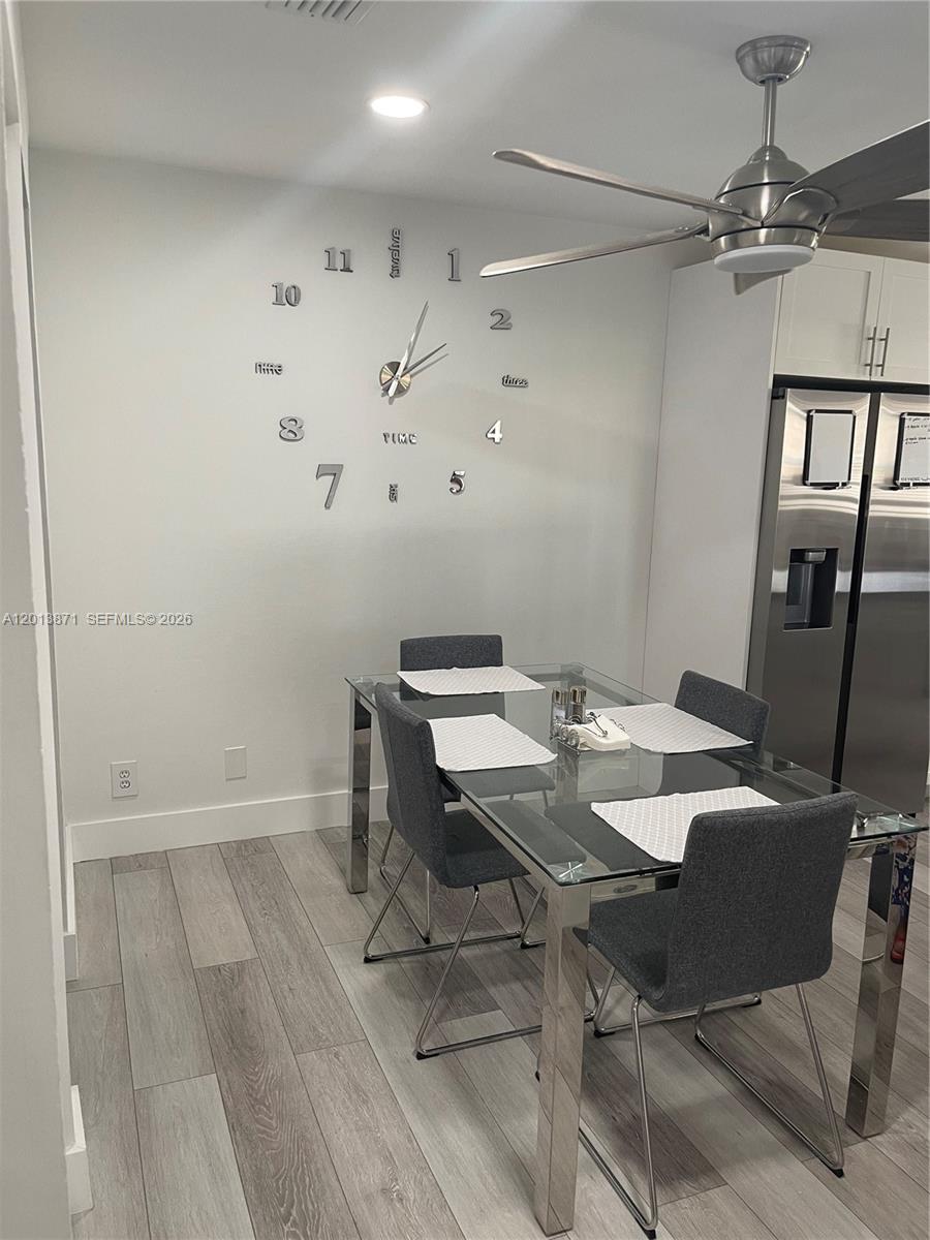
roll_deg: -1.3
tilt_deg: -10.0
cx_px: 465
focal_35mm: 26
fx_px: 931
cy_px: 620
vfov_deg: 67.3
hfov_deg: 53.1
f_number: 1.6
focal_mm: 5.1
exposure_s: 1/60
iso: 80
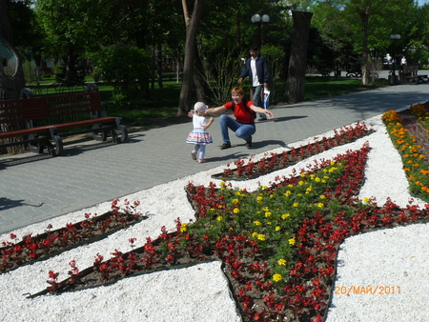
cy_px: 161
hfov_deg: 51.3
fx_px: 446
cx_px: 214
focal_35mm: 36
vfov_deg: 39.7
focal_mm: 6
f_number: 6.3
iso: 100
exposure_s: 1/500
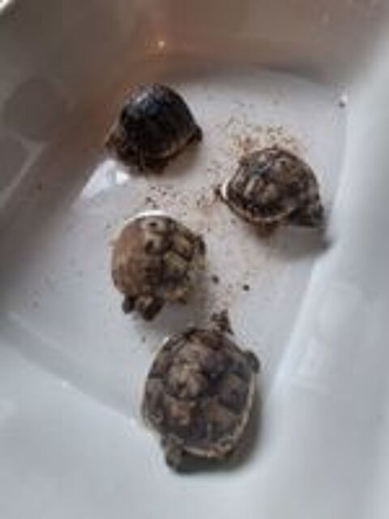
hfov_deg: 78.1
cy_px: 260
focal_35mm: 16
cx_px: 194
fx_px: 240
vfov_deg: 94.5
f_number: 2.2
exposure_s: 1/50
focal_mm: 1.64
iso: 200
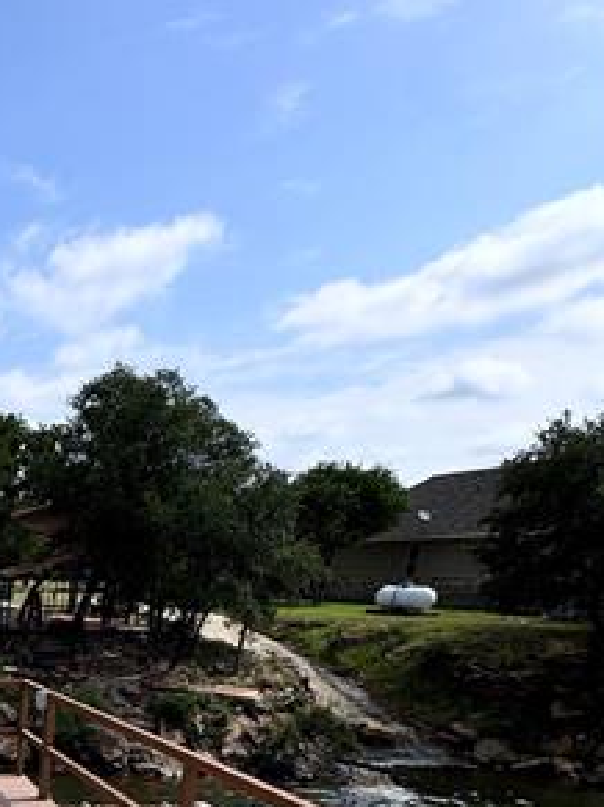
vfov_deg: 41.2
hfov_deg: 30.9
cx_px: -166
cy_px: 865
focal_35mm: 37
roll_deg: -2.3
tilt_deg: -19.2
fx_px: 861
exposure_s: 1/2342
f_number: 2.2
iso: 40
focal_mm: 2.22
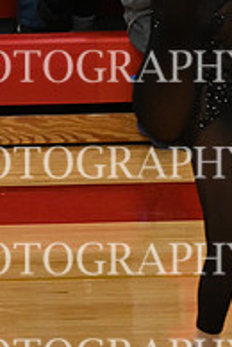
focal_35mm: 761
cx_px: -90
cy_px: 114
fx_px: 7330
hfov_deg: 1.8
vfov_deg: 2.7
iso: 3200
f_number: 4
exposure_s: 1/400
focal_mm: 170
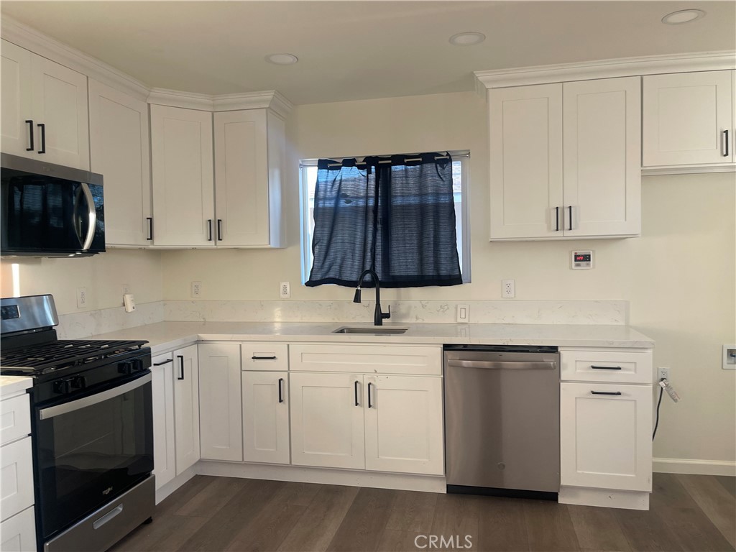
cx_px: 368
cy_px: 276
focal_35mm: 25
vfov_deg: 54.9
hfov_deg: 69.4
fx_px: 532
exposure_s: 1/60
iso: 100
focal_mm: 5.1
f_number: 1.6
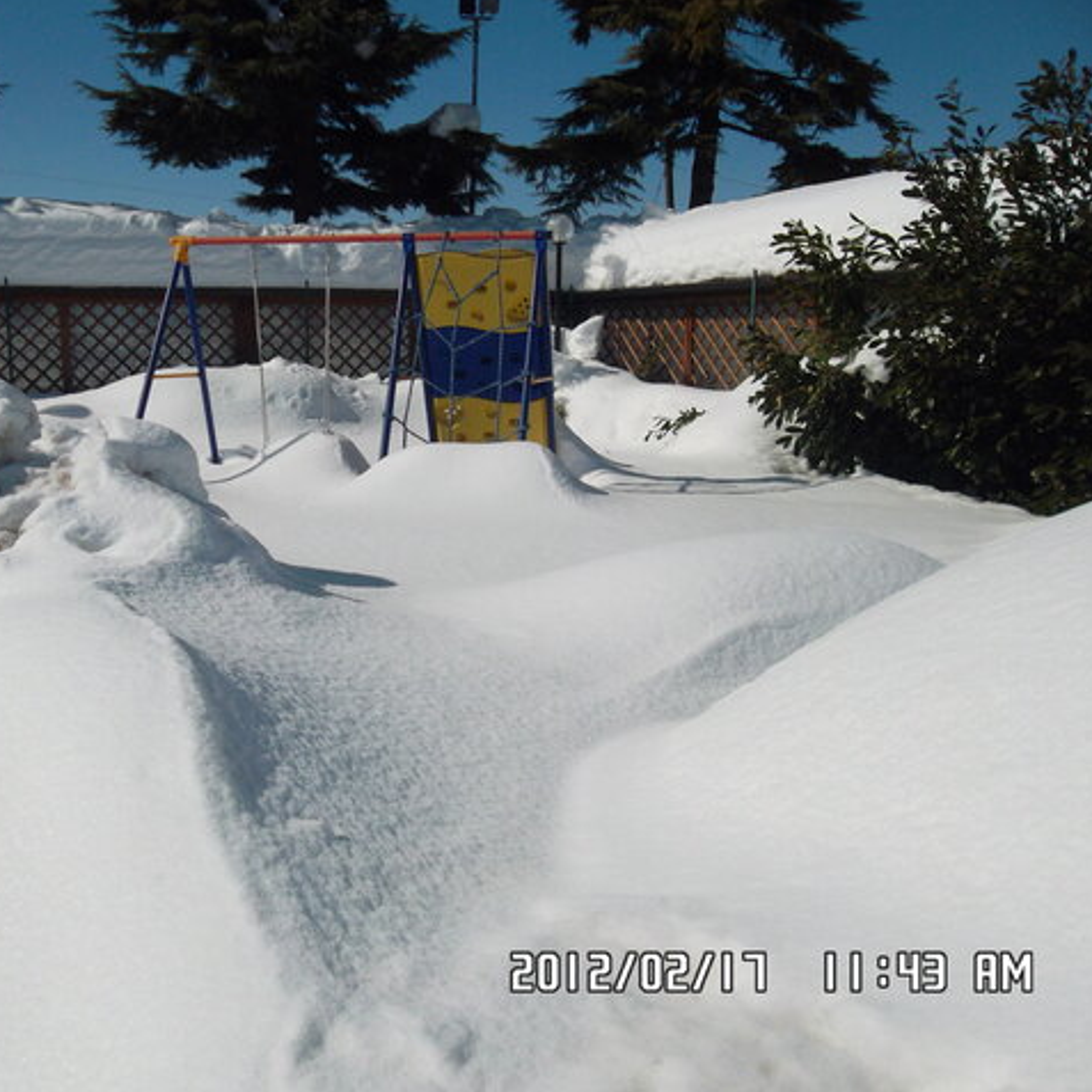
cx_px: 481
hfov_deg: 51.0
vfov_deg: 51.1
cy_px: 545
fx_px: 1142
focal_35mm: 32
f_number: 8.9
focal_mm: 4.9
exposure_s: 1/640
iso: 80
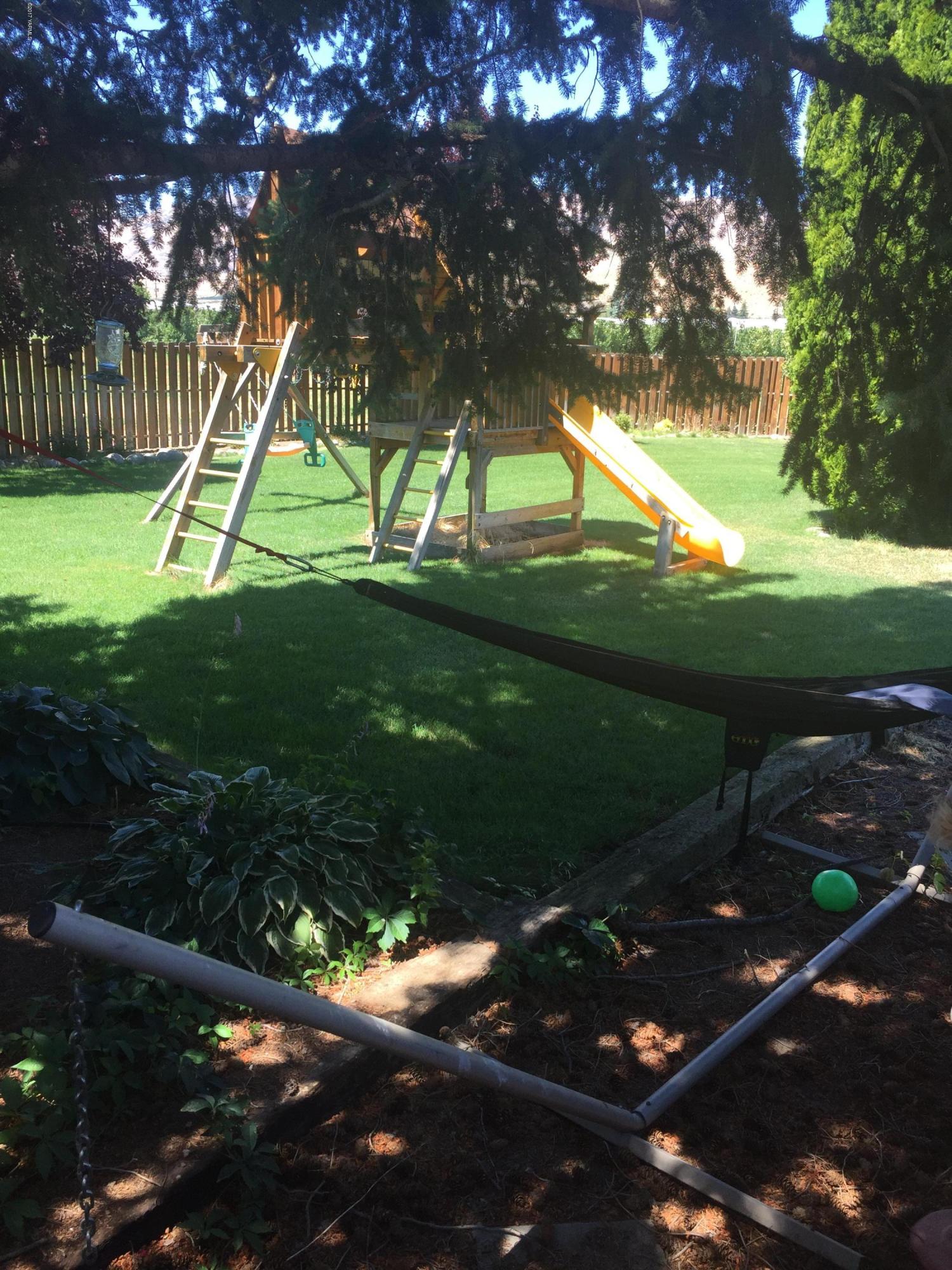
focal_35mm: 29
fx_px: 1063
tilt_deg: -15.0
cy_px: 635
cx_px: 476
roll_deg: -2.5
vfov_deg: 61.7
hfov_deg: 48.2
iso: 32
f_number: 2.2
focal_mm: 4.15
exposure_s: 1/284
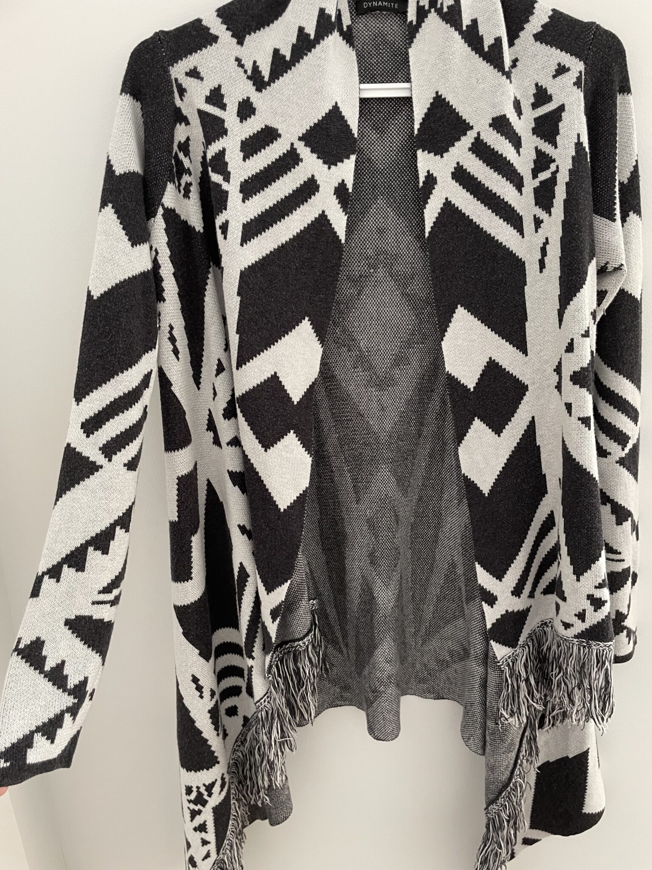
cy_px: 435
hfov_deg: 53.1
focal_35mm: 26
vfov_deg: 67.3
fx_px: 653
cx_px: 326
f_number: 1.6
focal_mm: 4.2
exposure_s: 1/60
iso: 200
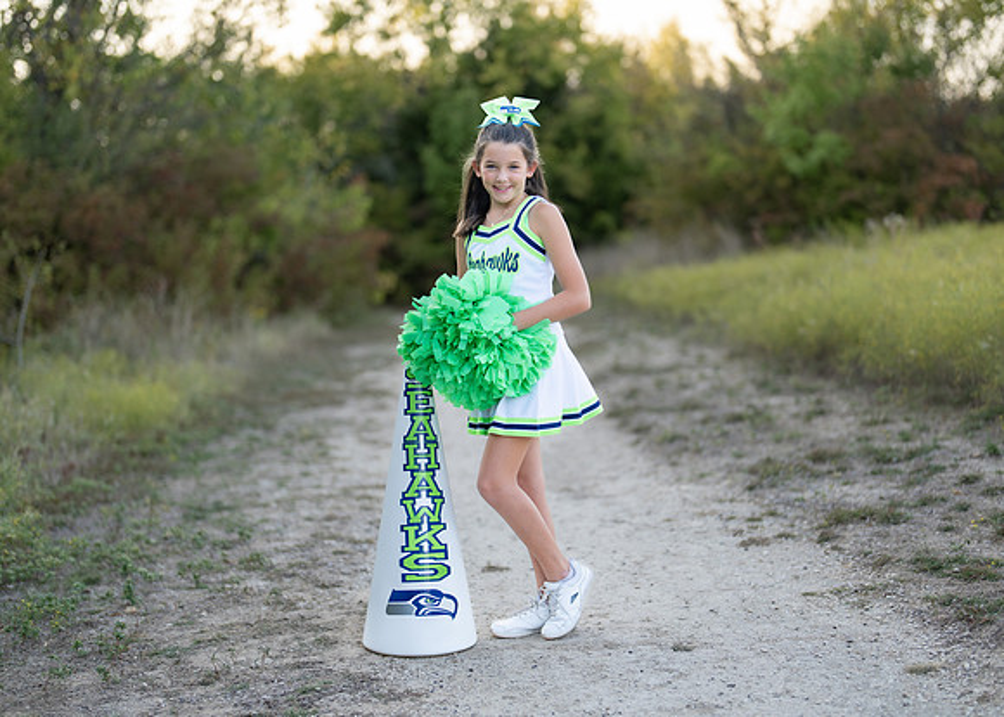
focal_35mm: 58
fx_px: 1640
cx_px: 507
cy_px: 365
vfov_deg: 24.6
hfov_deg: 34.0
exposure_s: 1/1000
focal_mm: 50
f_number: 1.2
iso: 100
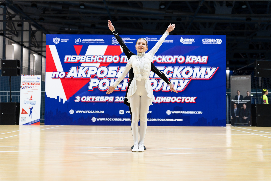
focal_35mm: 52
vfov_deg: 26.0
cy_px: 90
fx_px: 391
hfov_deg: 38.2
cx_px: 136
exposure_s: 1/640
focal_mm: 52
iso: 3200
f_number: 2.8
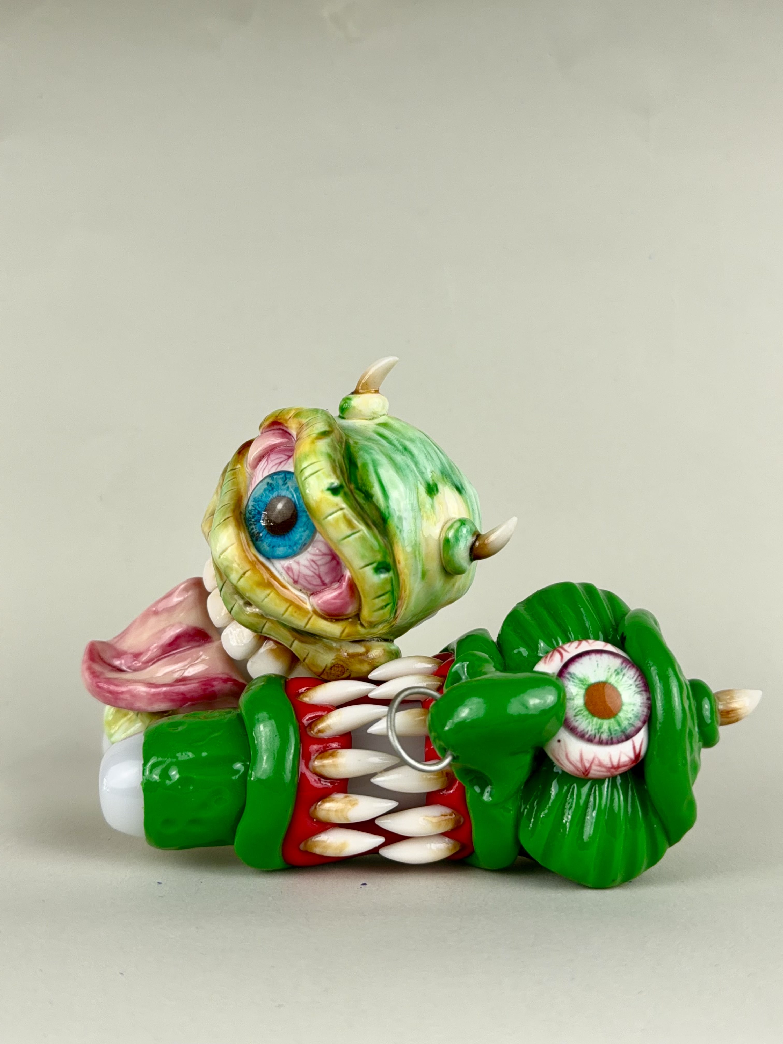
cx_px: 392
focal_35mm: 33
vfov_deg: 55.4
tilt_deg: -5.1
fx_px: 995
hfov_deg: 42.9
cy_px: 522
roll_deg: -1.1
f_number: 1.78
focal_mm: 6.76
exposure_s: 1/125
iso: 50
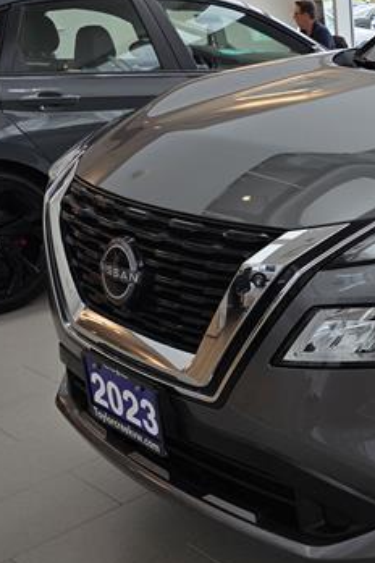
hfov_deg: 22.0
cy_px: 241
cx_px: 495
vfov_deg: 36.2
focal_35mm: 55
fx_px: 859
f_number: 1.7
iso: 32
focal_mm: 6.3
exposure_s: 1/180
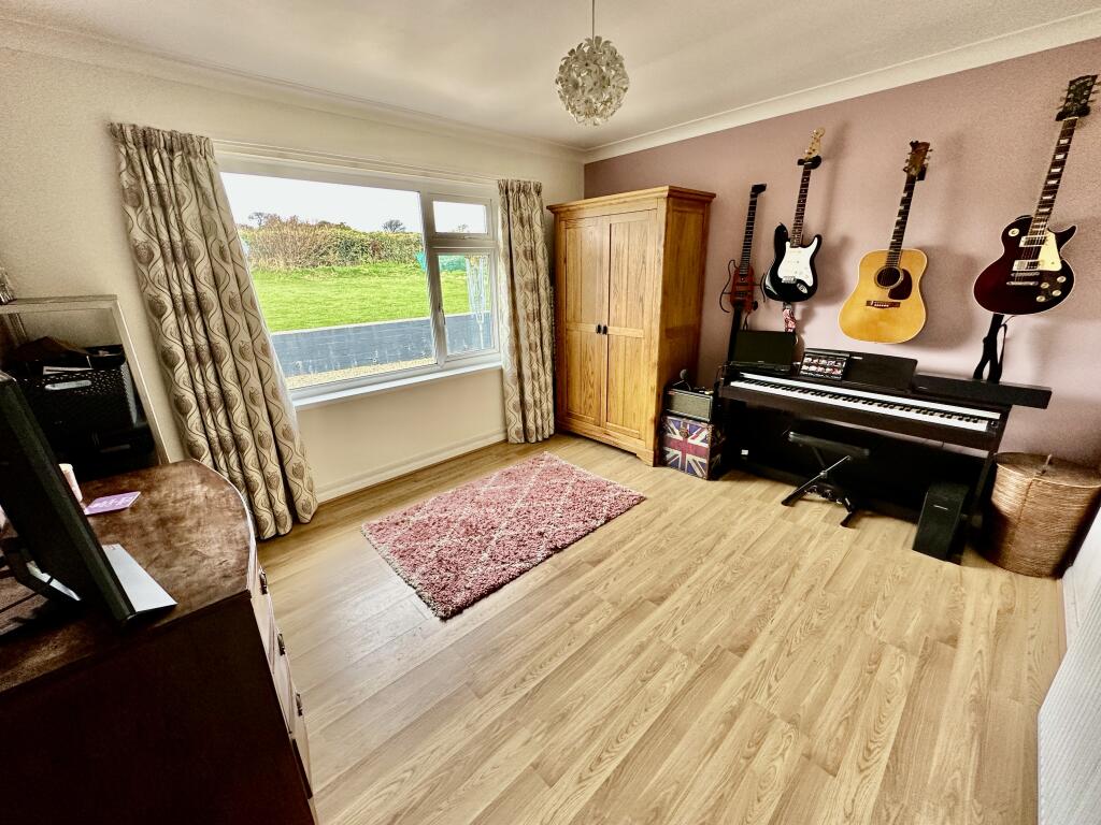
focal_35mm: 14
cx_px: 550
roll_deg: +1.1
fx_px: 445
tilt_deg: -18.7
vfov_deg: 85.7
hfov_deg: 102.1
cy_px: 412
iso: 200
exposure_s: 1/99
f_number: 2.2
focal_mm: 2.22
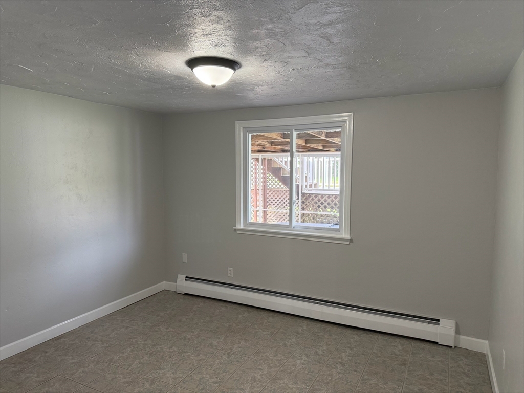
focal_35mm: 24
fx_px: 363
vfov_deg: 56.8
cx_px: 262
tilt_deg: -5.4
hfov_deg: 71.6
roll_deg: +0.2
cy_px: 196
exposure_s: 1/120
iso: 250
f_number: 1.78
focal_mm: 6.76
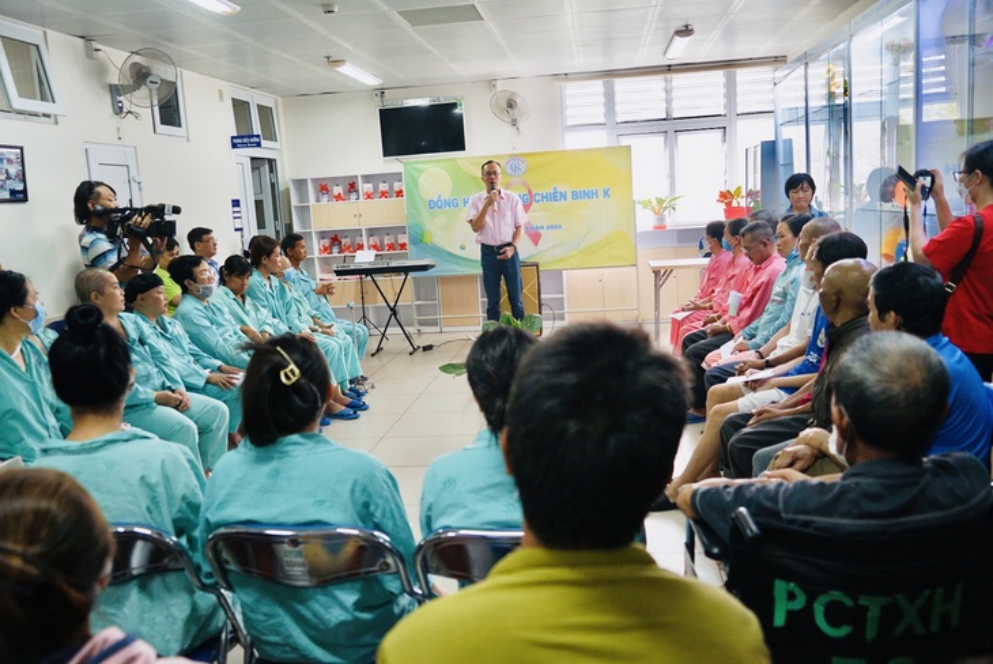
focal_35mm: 31
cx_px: 496
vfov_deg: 42.4
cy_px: 332
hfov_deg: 60.2
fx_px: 856
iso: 800
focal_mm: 31
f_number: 4
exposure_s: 1/160
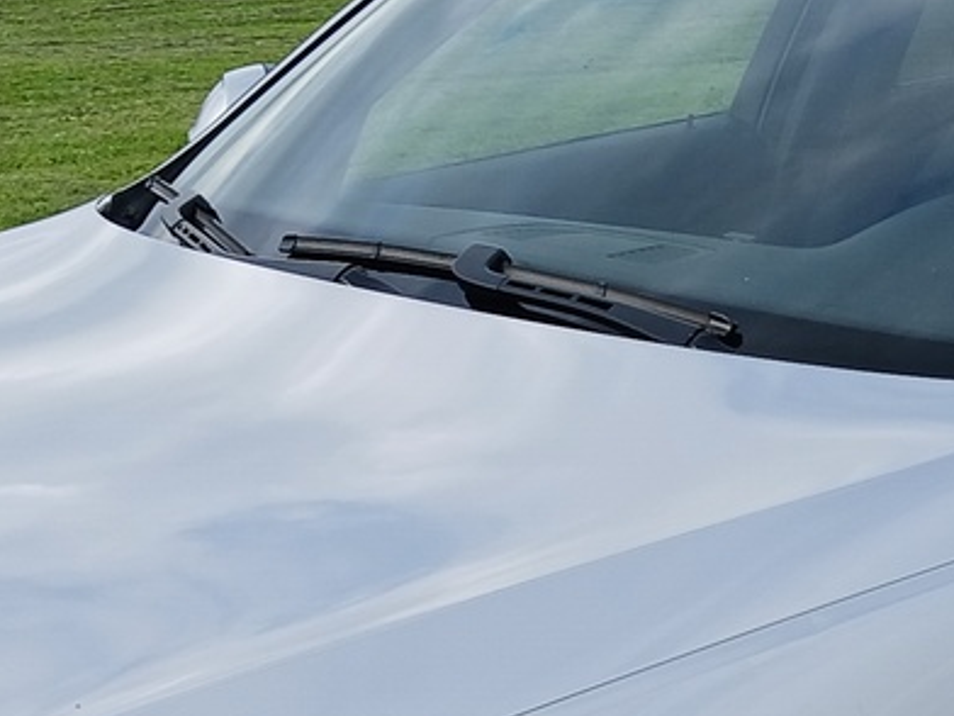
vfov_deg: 13.3
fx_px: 2921
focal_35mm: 106
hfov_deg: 18.4
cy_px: 1006
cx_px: 696
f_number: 1.8
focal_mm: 3.98
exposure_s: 1/333
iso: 20
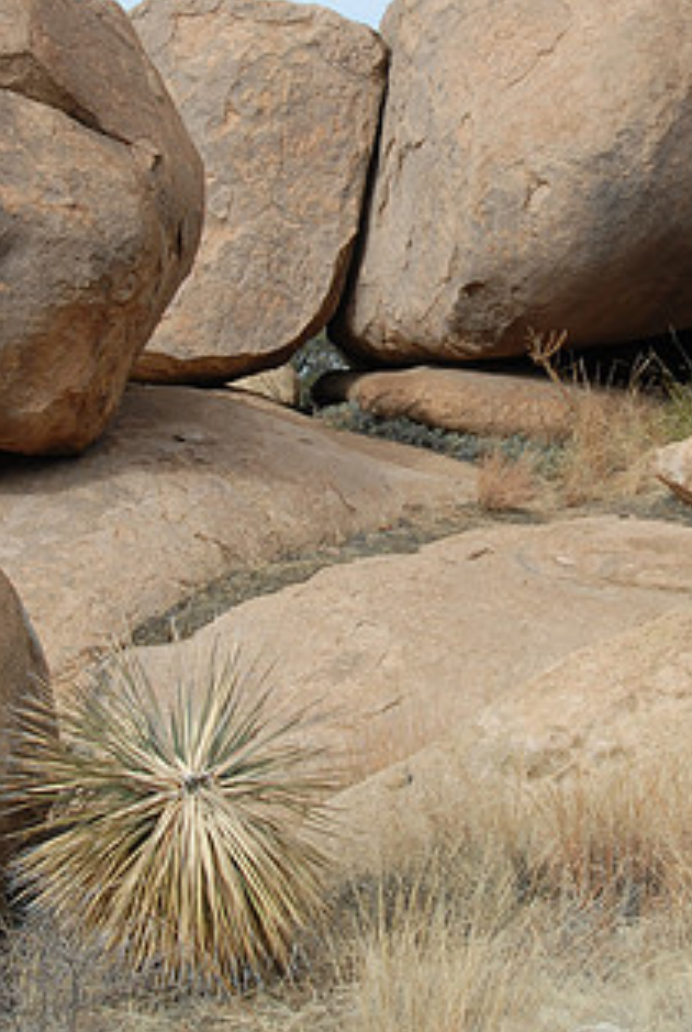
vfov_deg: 22.7
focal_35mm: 89
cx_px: 453
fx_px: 2555
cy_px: 336
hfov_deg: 15.4
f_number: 10
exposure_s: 1/40
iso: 100
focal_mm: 32
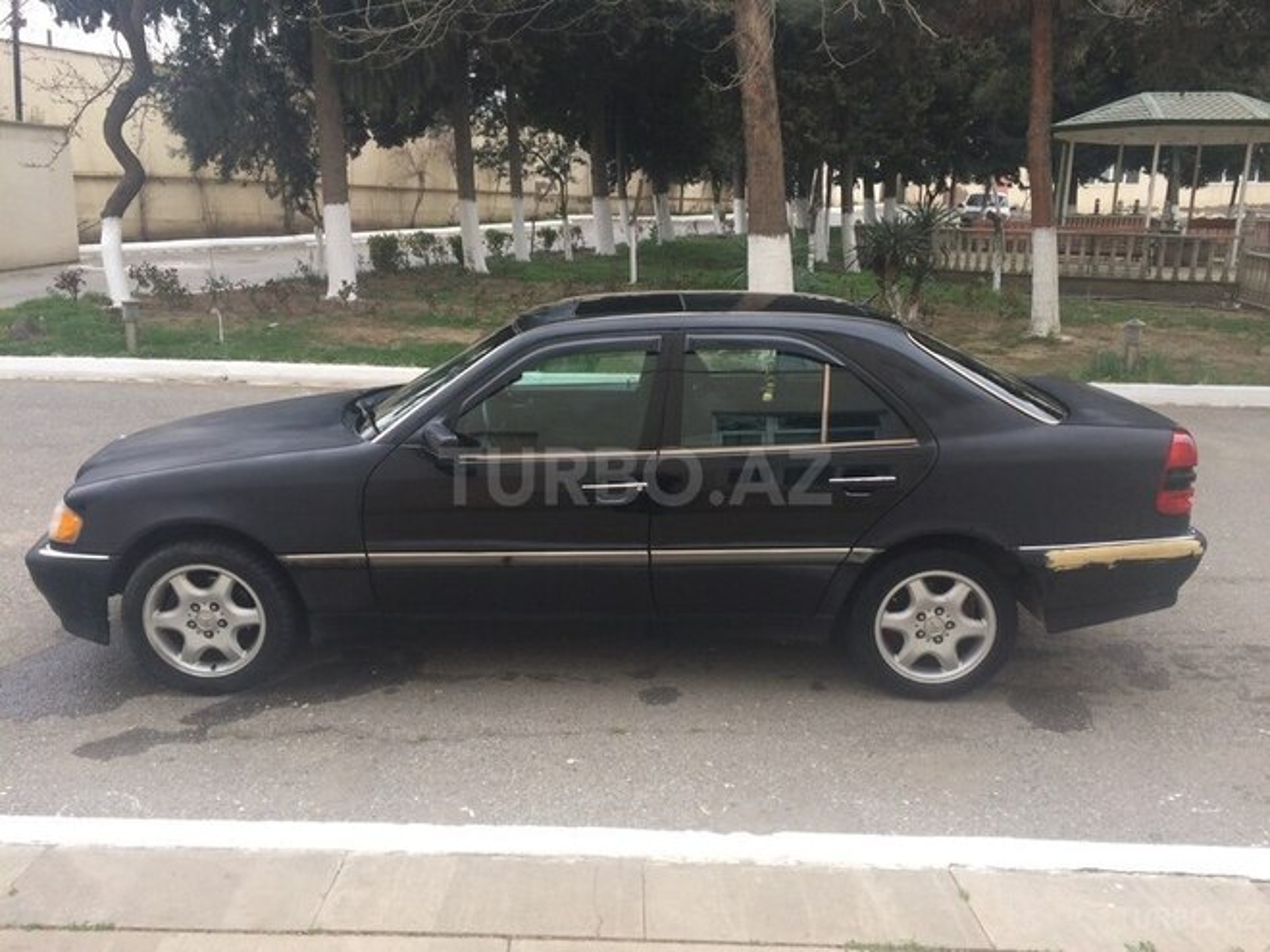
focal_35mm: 29
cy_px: 476
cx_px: 635
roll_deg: -1.6
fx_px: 1064
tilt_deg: -10.7
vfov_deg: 48.2
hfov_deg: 61.7
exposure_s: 1/100
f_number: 2.2
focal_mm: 4.15
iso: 64
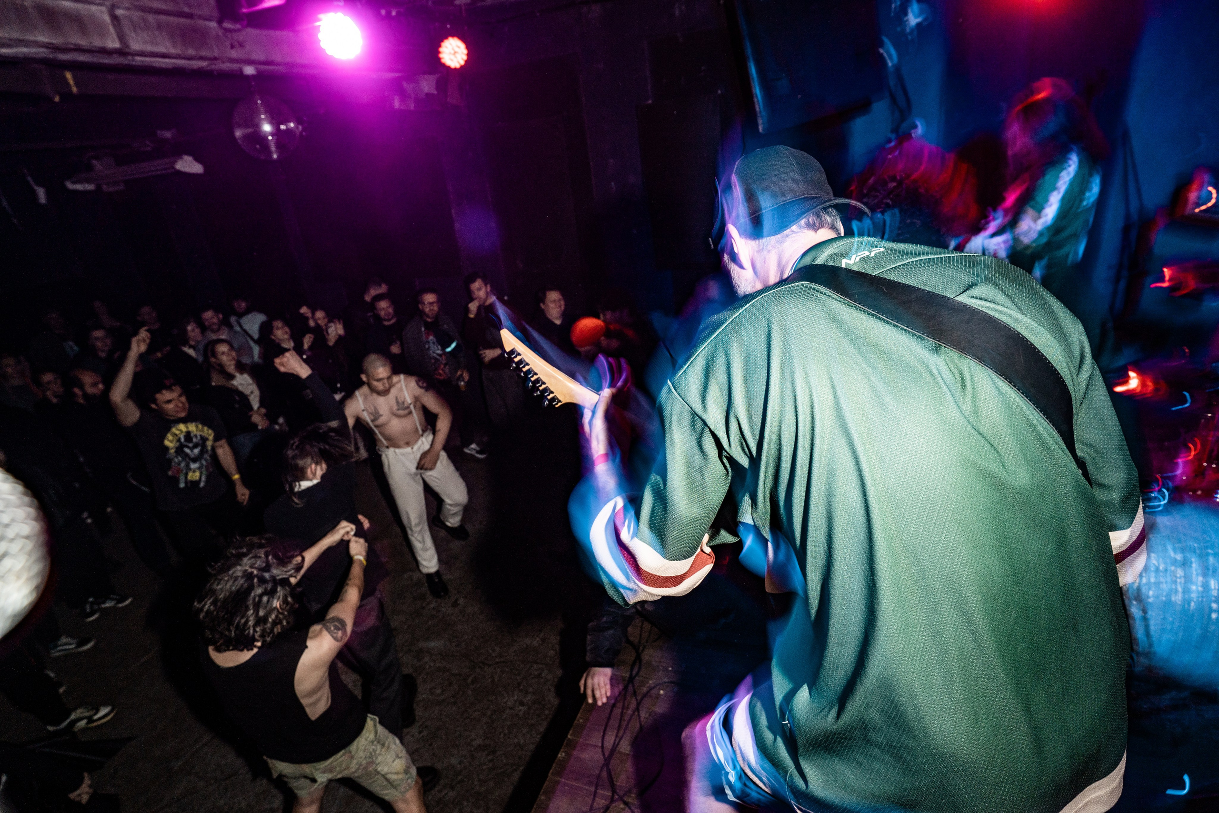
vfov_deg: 70.4
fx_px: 576
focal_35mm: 17
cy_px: 406
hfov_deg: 93.3
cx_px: 610
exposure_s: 1/15
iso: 500
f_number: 4.5
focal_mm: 17
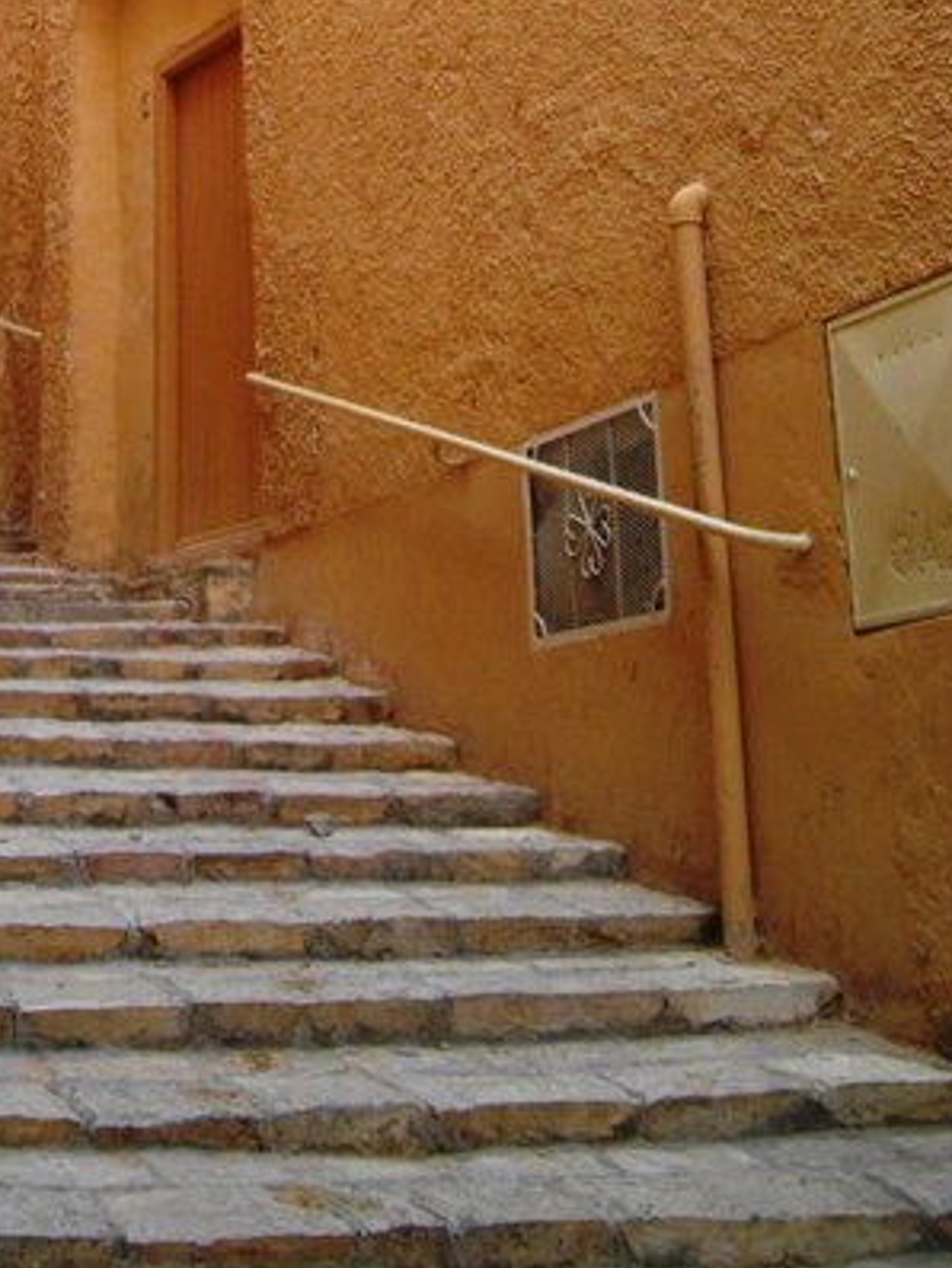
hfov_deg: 23.8
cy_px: 99
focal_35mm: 60
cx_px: 99
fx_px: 2199
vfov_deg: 30.6
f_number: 2.9
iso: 100
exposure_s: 1/250
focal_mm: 5.7
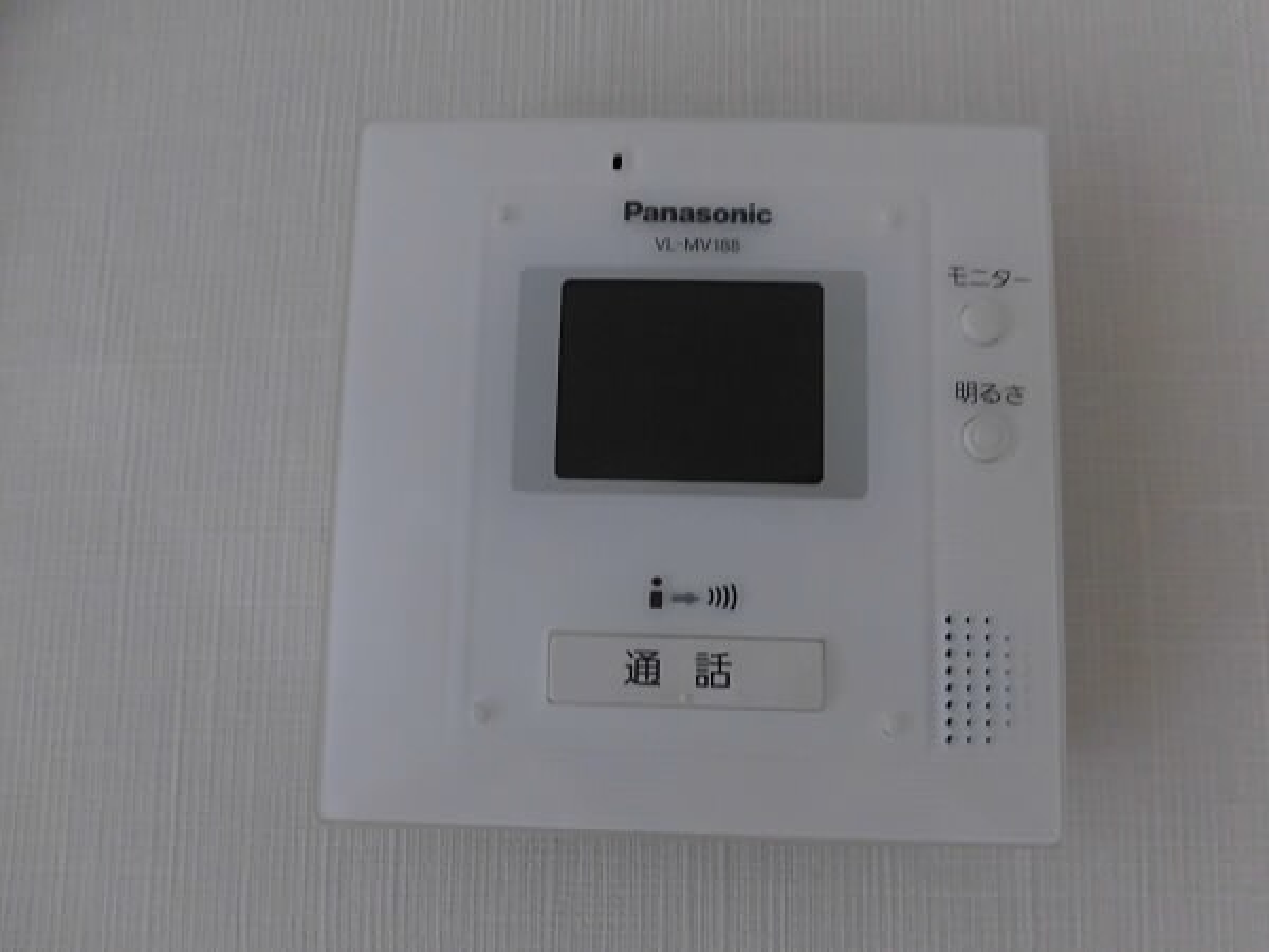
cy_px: 476
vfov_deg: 56.8
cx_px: 634
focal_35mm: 24
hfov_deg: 71.6
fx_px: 880
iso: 400
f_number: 3.1
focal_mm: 4.3
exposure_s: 1/30
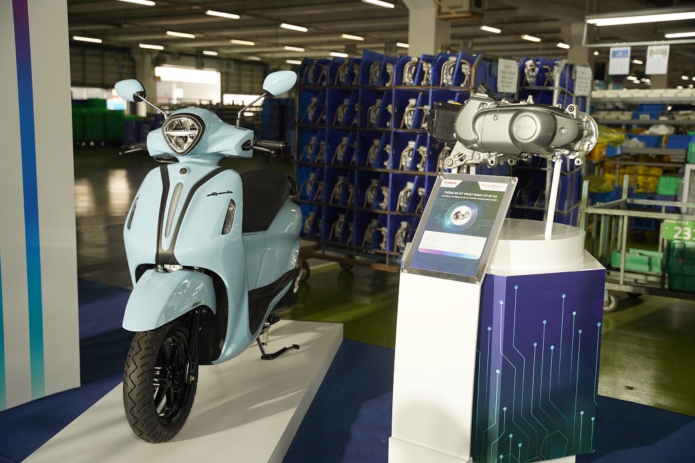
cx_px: 348
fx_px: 766
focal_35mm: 40
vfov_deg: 33.6
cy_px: 232
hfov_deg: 48.8
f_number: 3.5
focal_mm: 39.7
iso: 500
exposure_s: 1/160
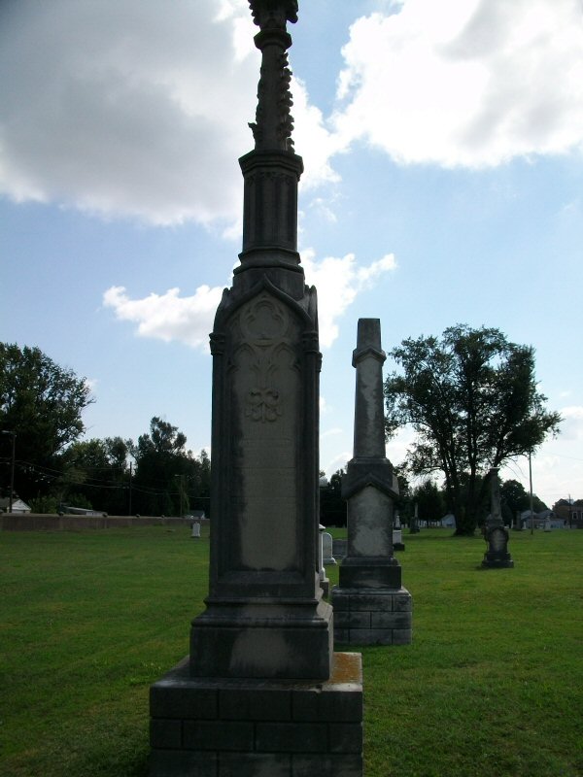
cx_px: 292
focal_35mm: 32
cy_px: 388
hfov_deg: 44.2
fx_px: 719
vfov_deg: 56.8
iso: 80
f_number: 5.5
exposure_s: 1/400
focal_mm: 5.7
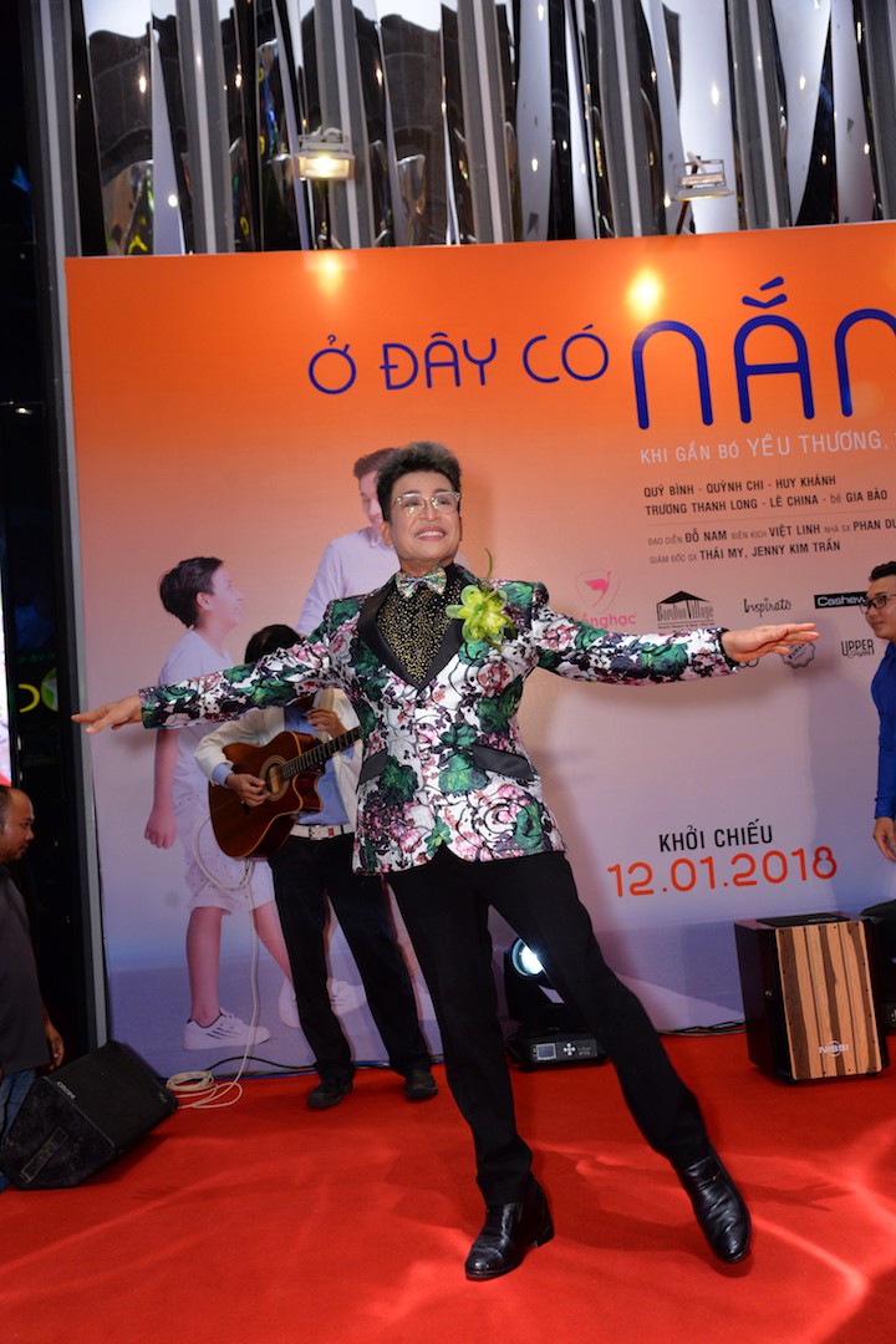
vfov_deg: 58.7
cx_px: 448
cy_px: 672
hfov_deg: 41.1
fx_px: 1195
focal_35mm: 32
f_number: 5.6
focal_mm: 32
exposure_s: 1/100
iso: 1600
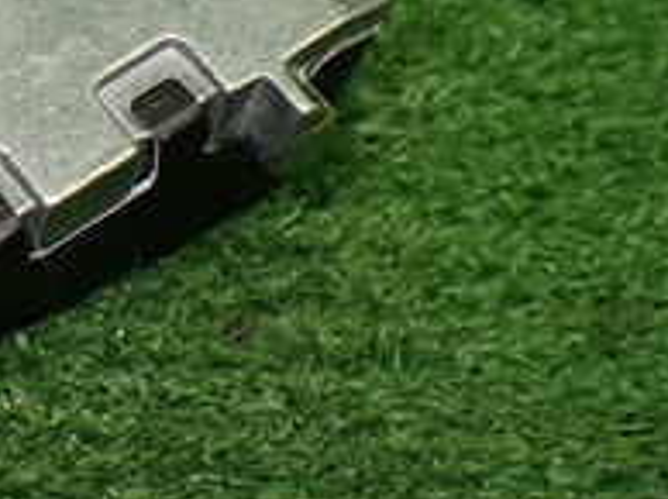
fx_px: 1792
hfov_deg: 19.6
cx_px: -186
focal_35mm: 93
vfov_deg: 15.7
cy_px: 55
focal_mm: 5.4
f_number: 2.3
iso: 320
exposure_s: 1/125
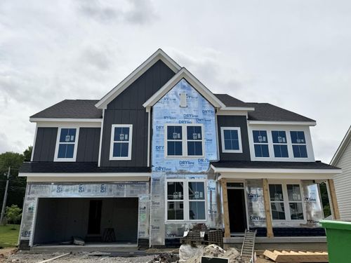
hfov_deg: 71.6
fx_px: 243
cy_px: 132
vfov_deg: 56.8
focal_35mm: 24
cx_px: 176
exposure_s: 1/22727
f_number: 1.78
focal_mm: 6.76
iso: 80
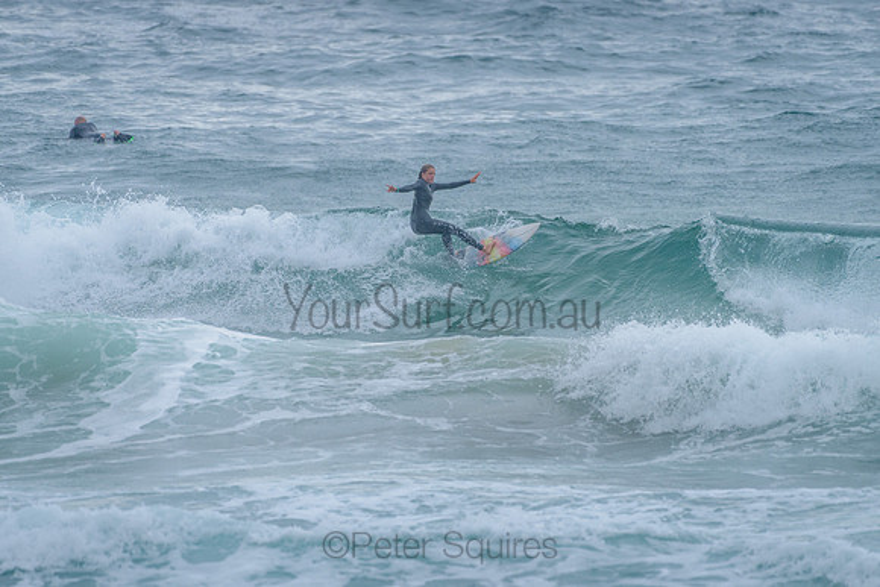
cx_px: 441
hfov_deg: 3.4
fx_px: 14982
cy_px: 228
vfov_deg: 2.2
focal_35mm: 613
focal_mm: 500
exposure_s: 1/1250
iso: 720
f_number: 5.6
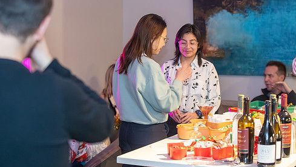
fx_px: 683
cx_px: 166
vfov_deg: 13.9
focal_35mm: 87
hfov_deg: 24.4
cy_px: 67
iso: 2500
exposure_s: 1/100
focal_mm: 70
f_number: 3.2
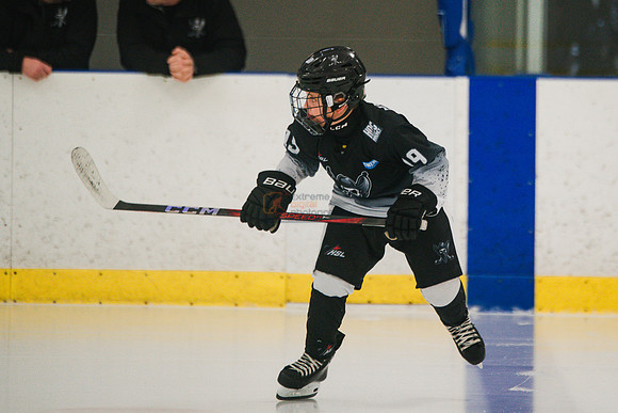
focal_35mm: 346
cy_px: 152
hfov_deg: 6.0
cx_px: 390
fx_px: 5945
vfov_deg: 4.0
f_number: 3.2
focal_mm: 274
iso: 3200
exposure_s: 1/800
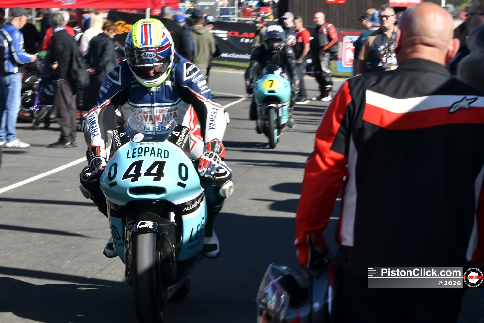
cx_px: 242
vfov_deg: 9.6
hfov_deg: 14.4
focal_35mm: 142
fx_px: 1916
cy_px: 162
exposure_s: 1/40
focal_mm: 95
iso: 180
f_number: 14
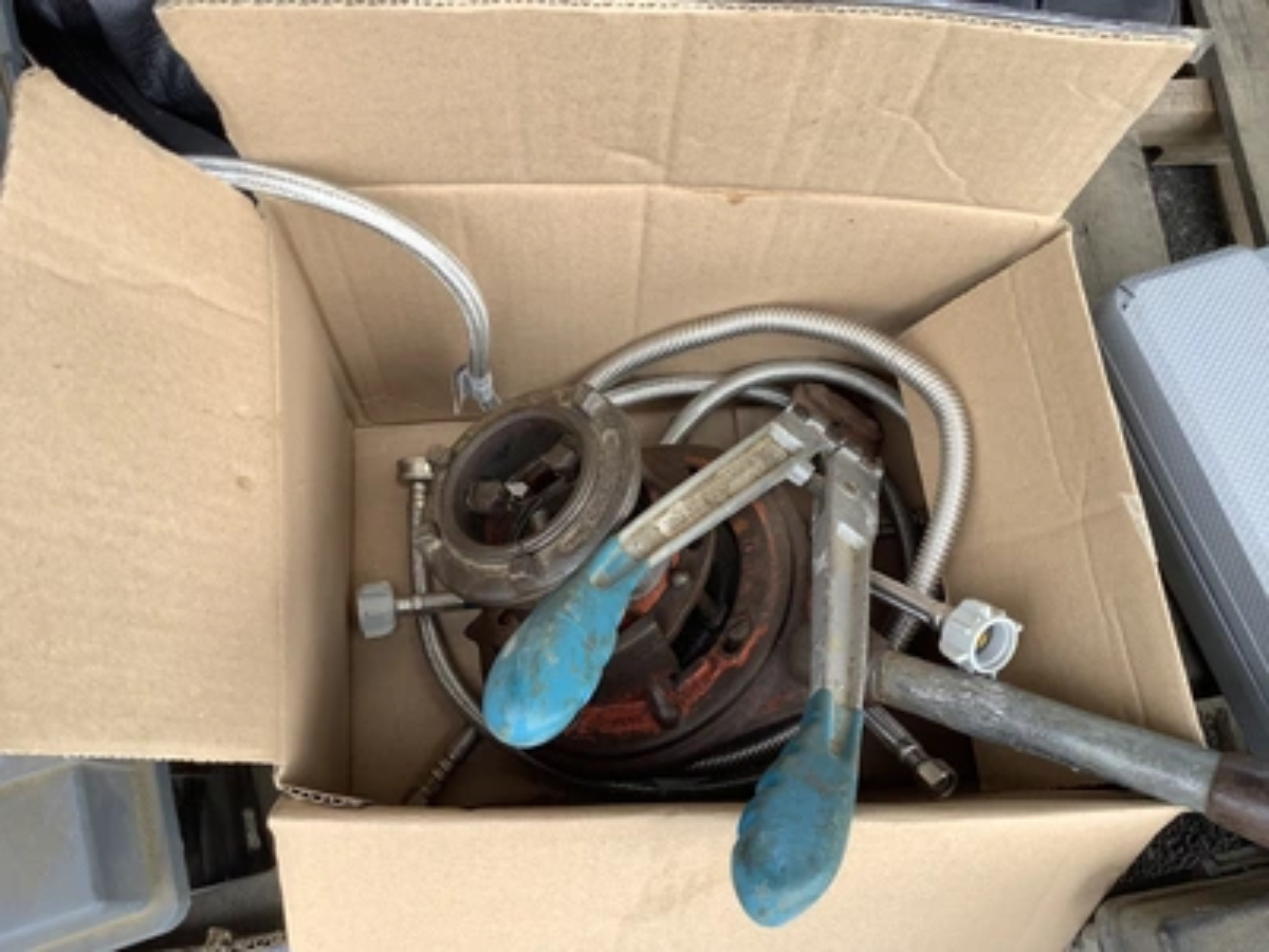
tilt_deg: -72.3
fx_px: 1136
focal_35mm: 31
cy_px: 476
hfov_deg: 58.4
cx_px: 634
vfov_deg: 45.4
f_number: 2.4
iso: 25
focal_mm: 3.3
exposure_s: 1/137
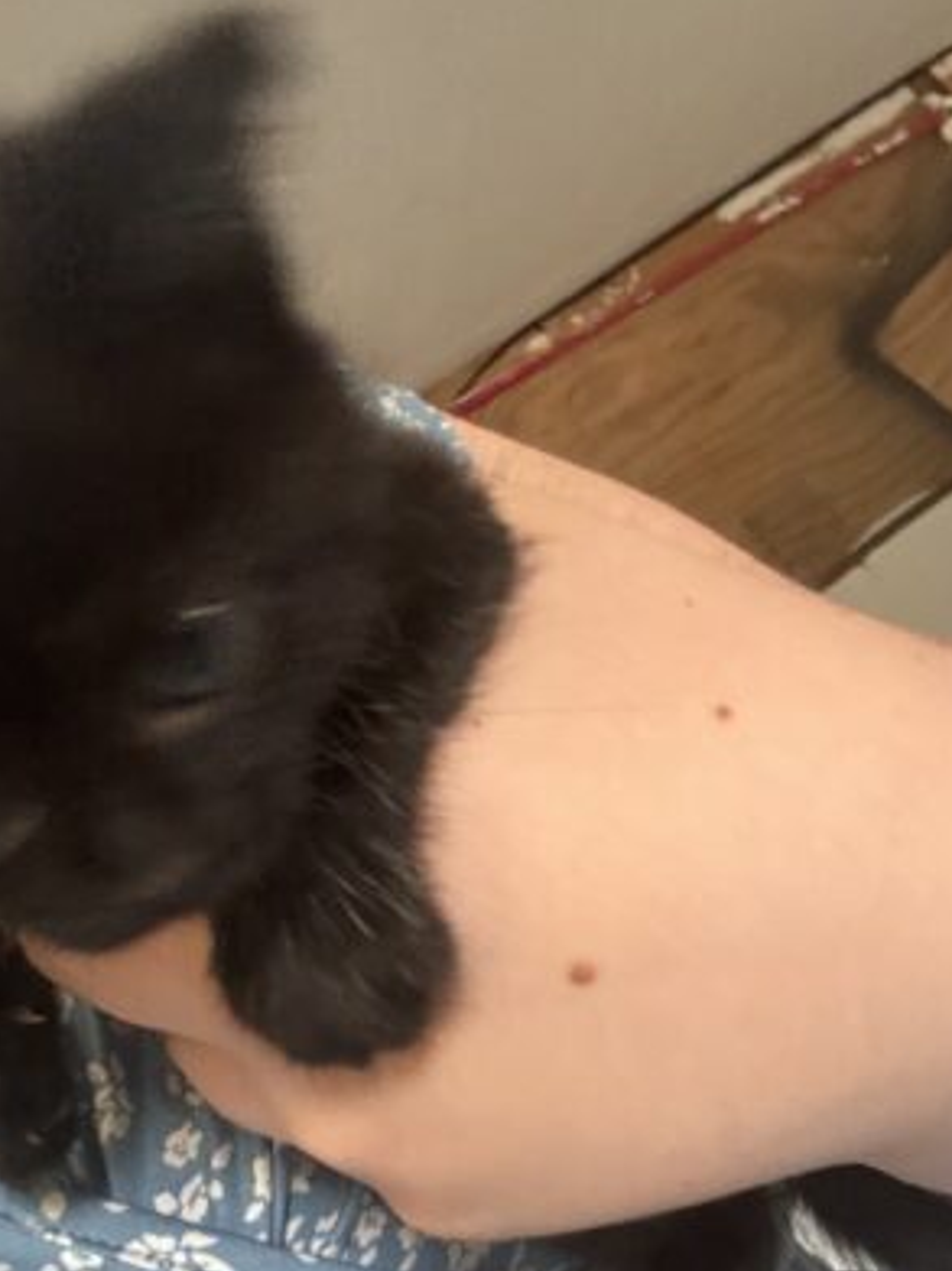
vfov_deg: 40.4
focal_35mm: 46
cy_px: 907
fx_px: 1688
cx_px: 393
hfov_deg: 31.4
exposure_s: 1/30
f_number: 1.9
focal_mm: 2.69
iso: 400
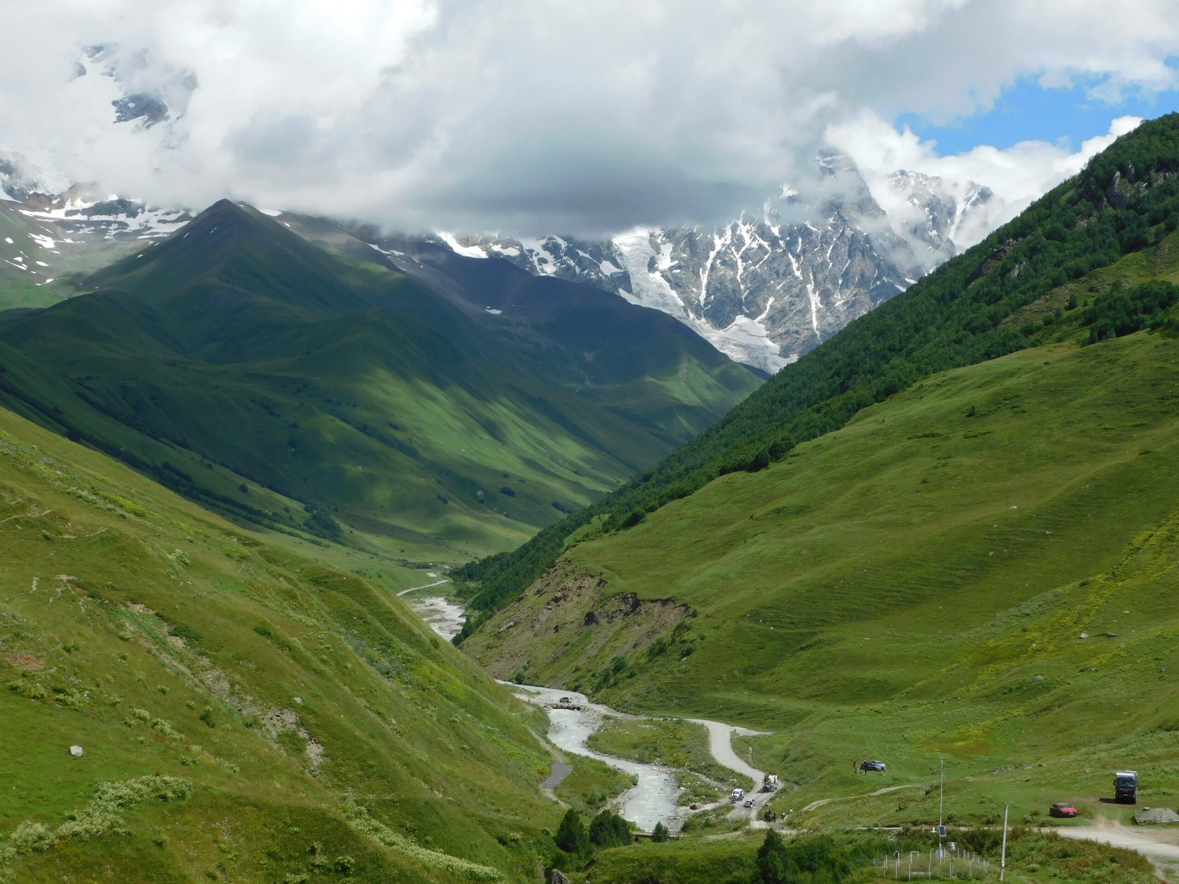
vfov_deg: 24.8
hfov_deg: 32.7
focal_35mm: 59
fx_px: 2010
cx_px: 590
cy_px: 442
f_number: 4
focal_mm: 10.4
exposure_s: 1/1250
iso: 125
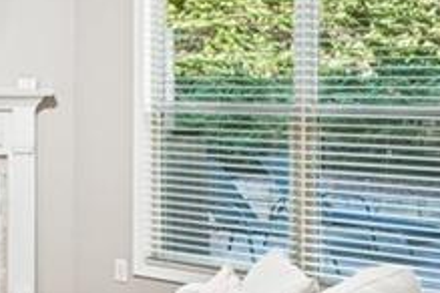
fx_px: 901
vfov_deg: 18.4
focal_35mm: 74
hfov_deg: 26.3
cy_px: 91
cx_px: 22
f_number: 8
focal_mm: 15.8
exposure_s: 1/5
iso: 320
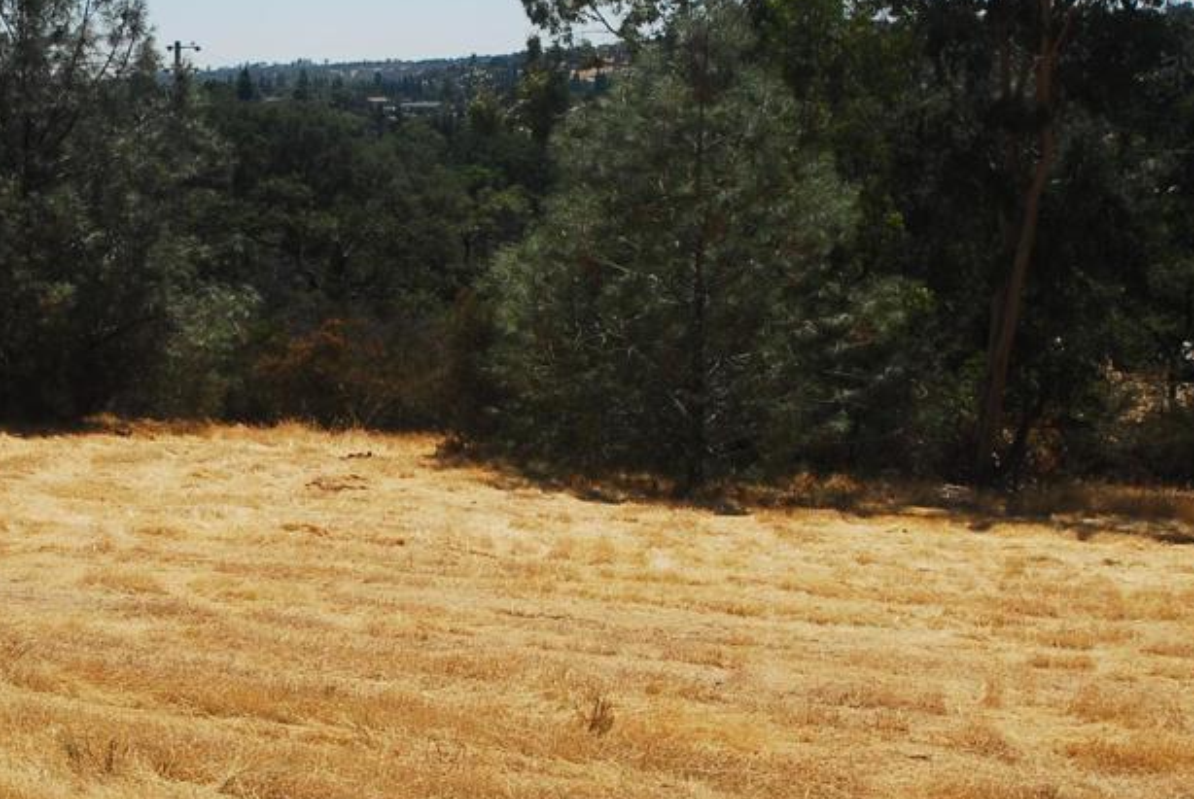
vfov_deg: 22.6
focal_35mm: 60
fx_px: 1992
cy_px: 487
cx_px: 228
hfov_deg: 32.4
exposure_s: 1/100
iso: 100
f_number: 18
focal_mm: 24
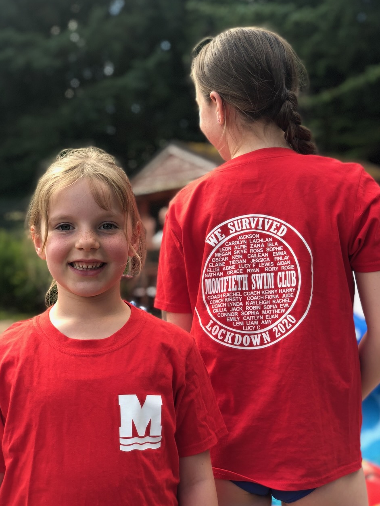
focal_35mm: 53
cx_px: 190
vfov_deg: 36.2
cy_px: 255
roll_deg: +1.3
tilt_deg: +1.2
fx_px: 776
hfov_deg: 27.5
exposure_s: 1/120
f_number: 2.4
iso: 16
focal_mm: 6
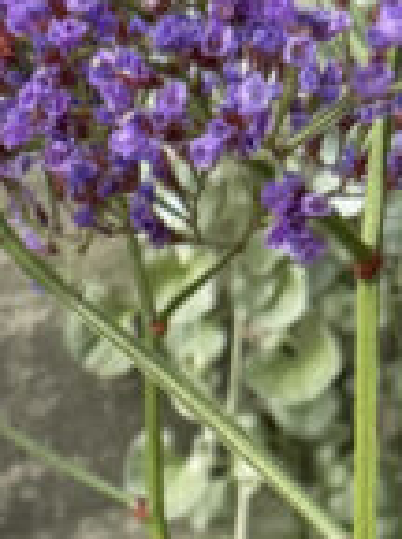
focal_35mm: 170
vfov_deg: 11.0
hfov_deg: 8.4
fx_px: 2644
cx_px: -253
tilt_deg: -46.1
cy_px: 933
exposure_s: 1/1553
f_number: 1.78
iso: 80
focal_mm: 6.76
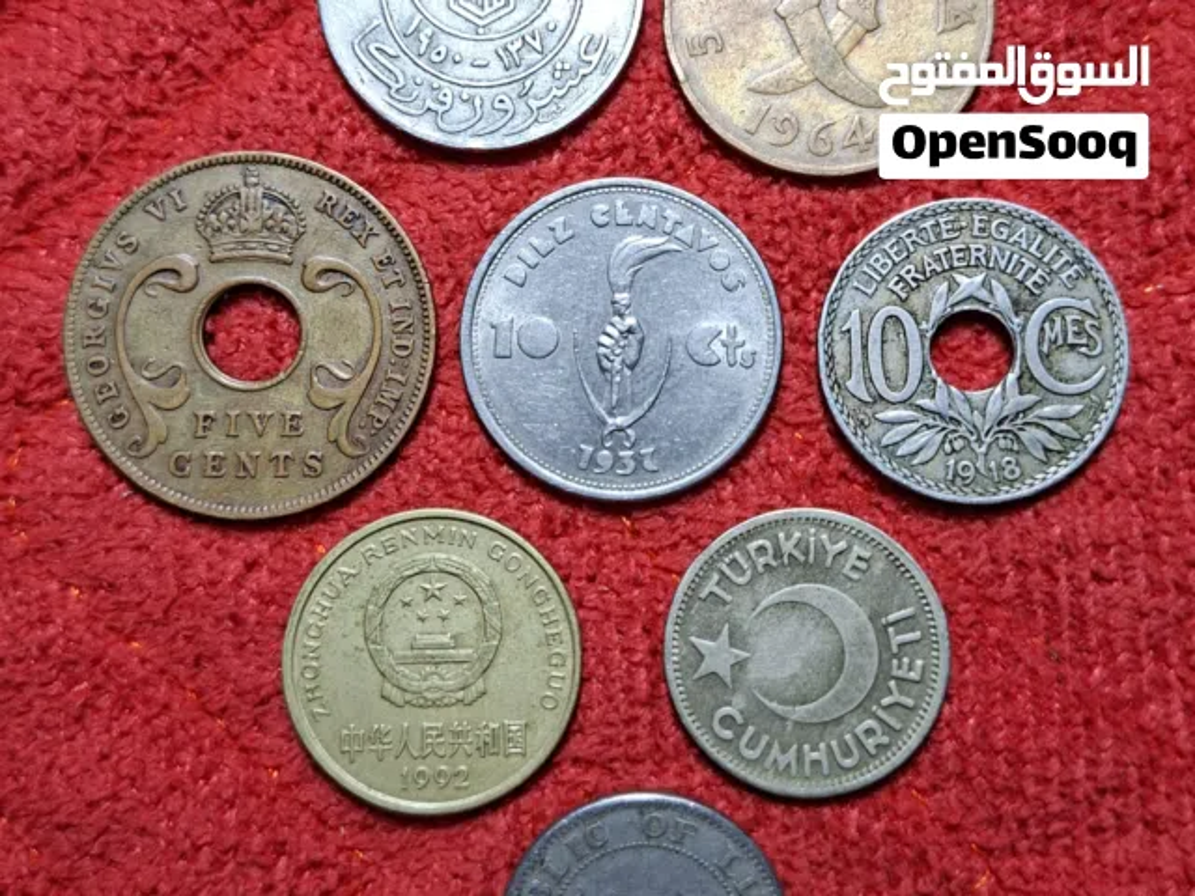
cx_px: 598
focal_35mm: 23
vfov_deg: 58.9
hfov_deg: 73.9
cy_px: 448
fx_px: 794
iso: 64
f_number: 1.8
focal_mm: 5.54
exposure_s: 1/100
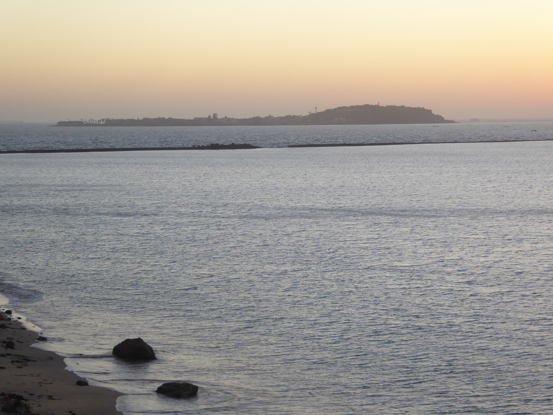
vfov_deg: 16.2
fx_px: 1454
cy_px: 208
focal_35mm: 91
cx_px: 276
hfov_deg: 21.5
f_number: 4.8
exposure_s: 1/60
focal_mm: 15
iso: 125
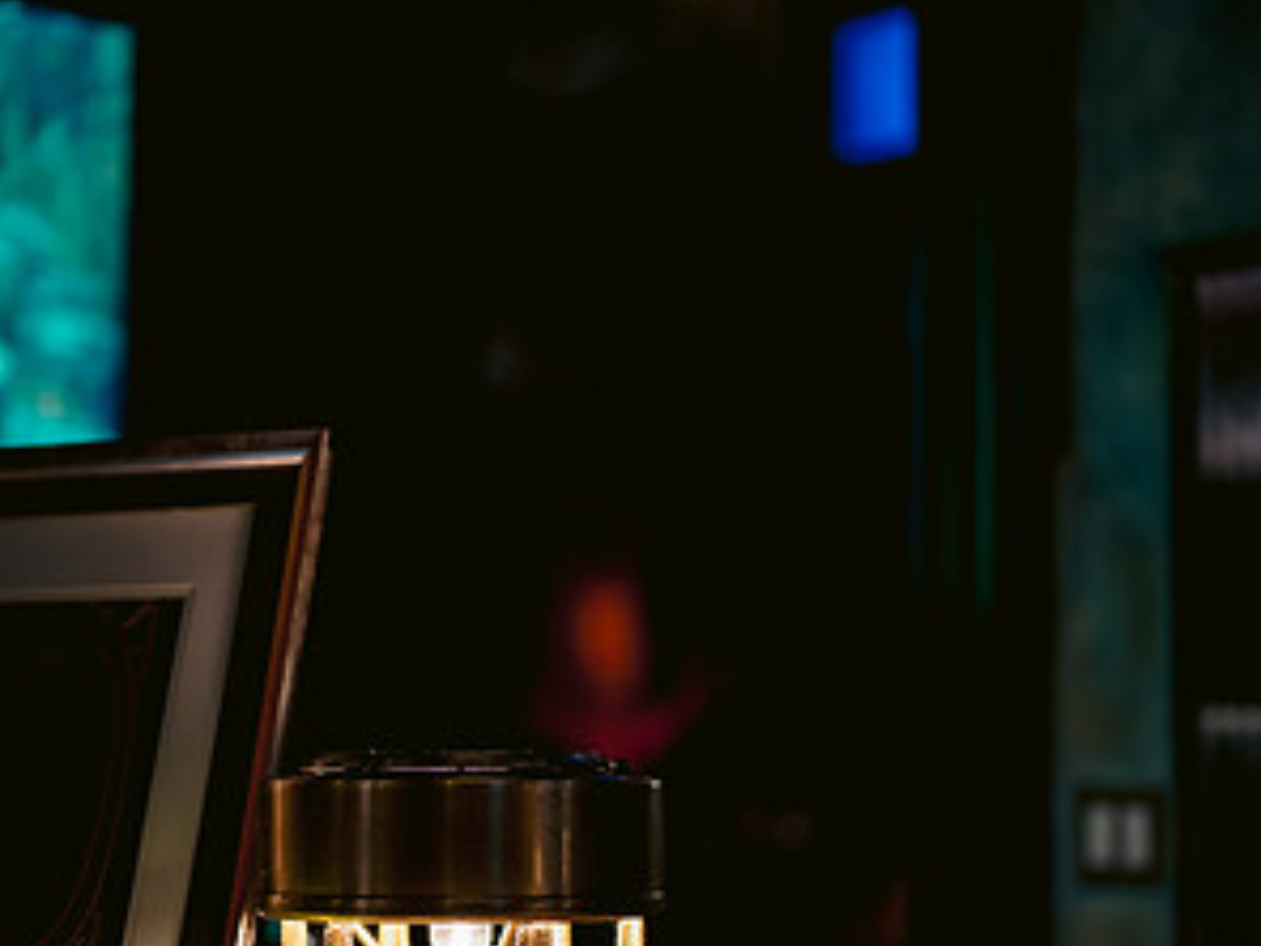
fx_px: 2659
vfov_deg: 20.0
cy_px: 729
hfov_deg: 26.7
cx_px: 626
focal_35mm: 73
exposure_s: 1/40
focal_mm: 50
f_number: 1.8
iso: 800
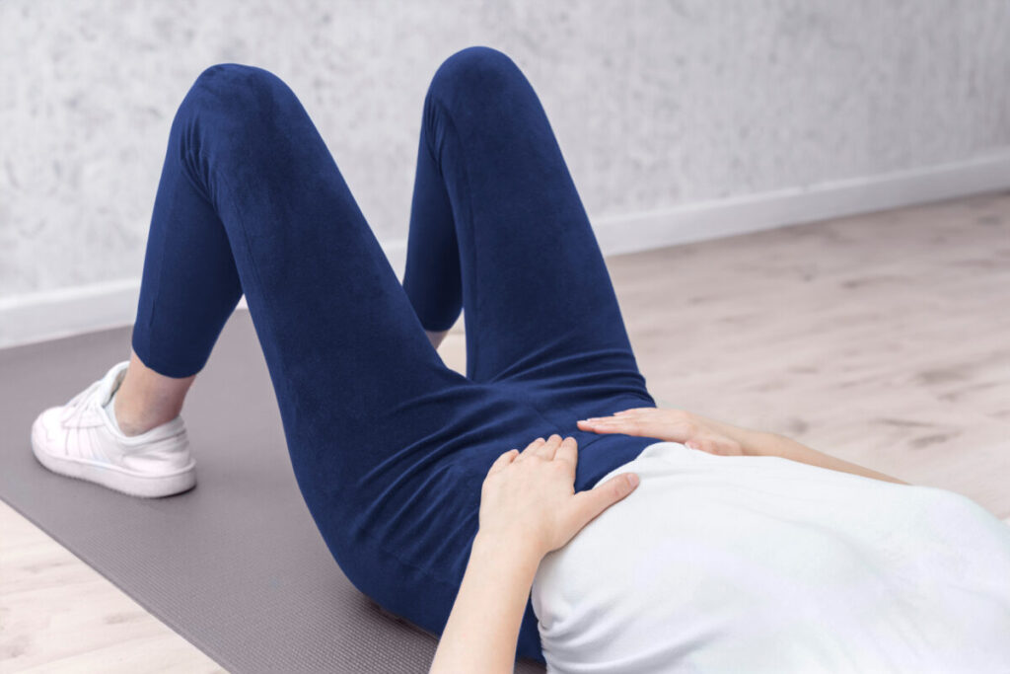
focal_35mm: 48
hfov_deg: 41.1
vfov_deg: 28.1
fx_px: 1347
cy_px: 337
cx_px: 505
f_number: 5
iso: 400
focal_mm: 48
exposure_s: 1/100
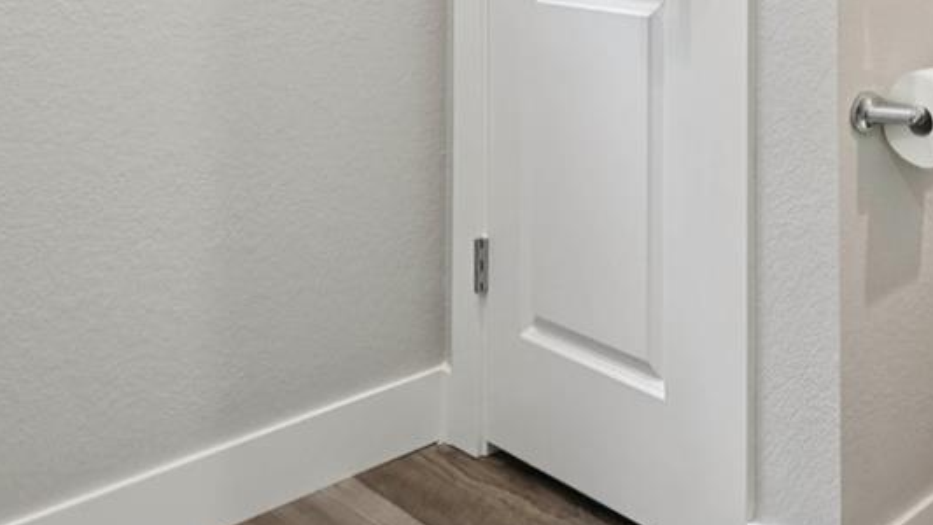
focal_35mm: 44
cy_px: -173
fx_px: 1089
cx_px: 1084
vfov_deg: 23.6
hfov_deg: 37.0
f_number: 10
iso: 400
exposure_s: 1/15
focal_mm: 14
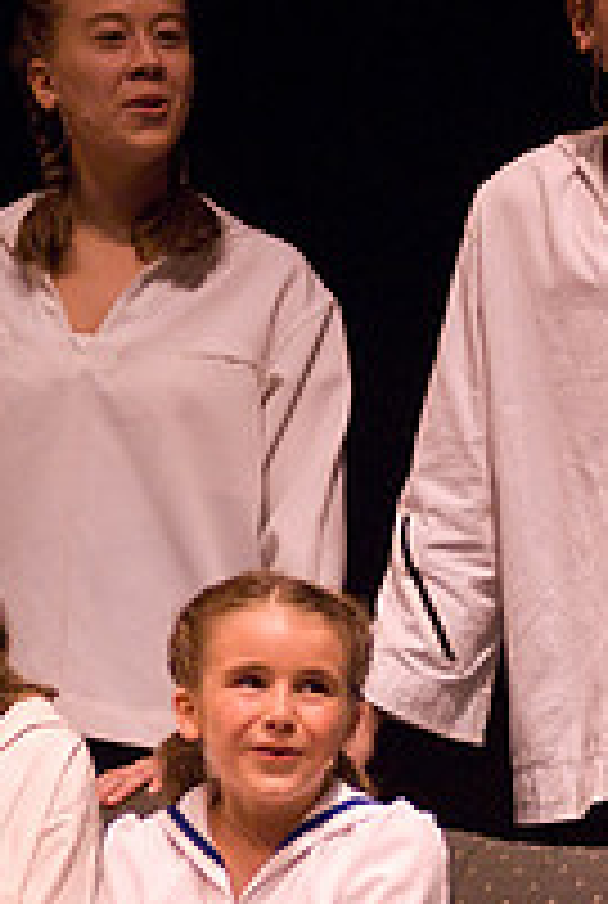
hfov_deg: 3.6
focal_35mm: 389
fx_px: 9803
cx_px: 304
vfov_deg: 5.3
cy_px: 724
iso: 1600
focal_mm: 116
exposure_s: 1/250
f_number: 2.8
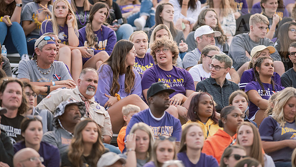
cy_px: 71
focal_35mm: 316
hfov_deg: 6.8
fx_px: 2481
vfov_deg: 3.8
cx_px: 148
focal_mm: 300
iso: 1250
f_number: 3.2
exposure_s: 1/1000
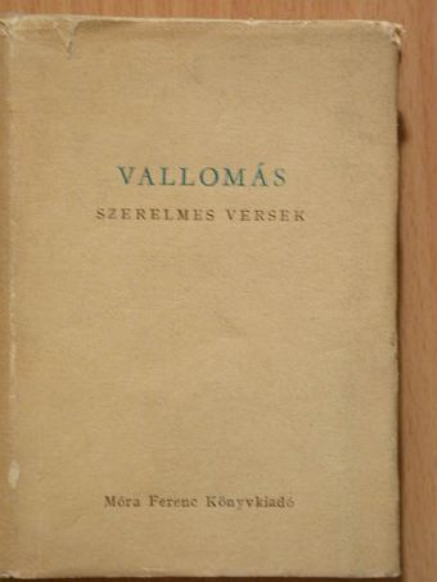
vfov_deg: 12.8
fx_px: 2591
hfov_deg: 9.6
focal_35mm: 154
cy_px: 291
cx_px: 218
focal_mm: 32
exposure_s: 1/10.3
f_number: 5.1
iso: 100
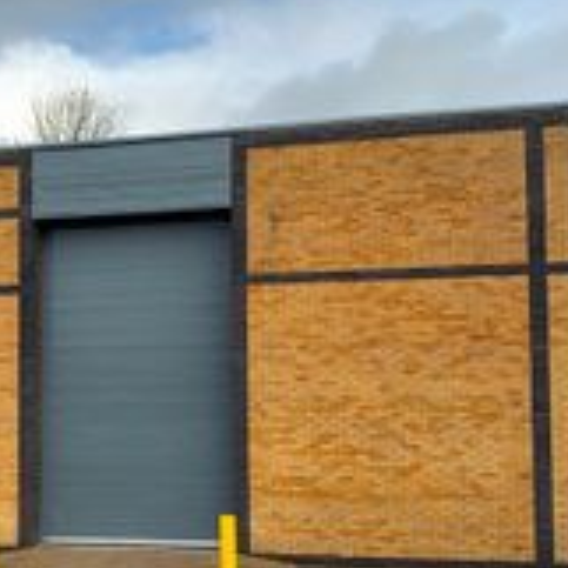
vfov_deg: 29.9
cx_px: 99
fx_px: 1058
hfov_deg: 29.2
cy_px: 367
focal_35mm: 57
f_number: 1.8
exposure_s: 1/962
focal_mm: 4.25
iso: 25
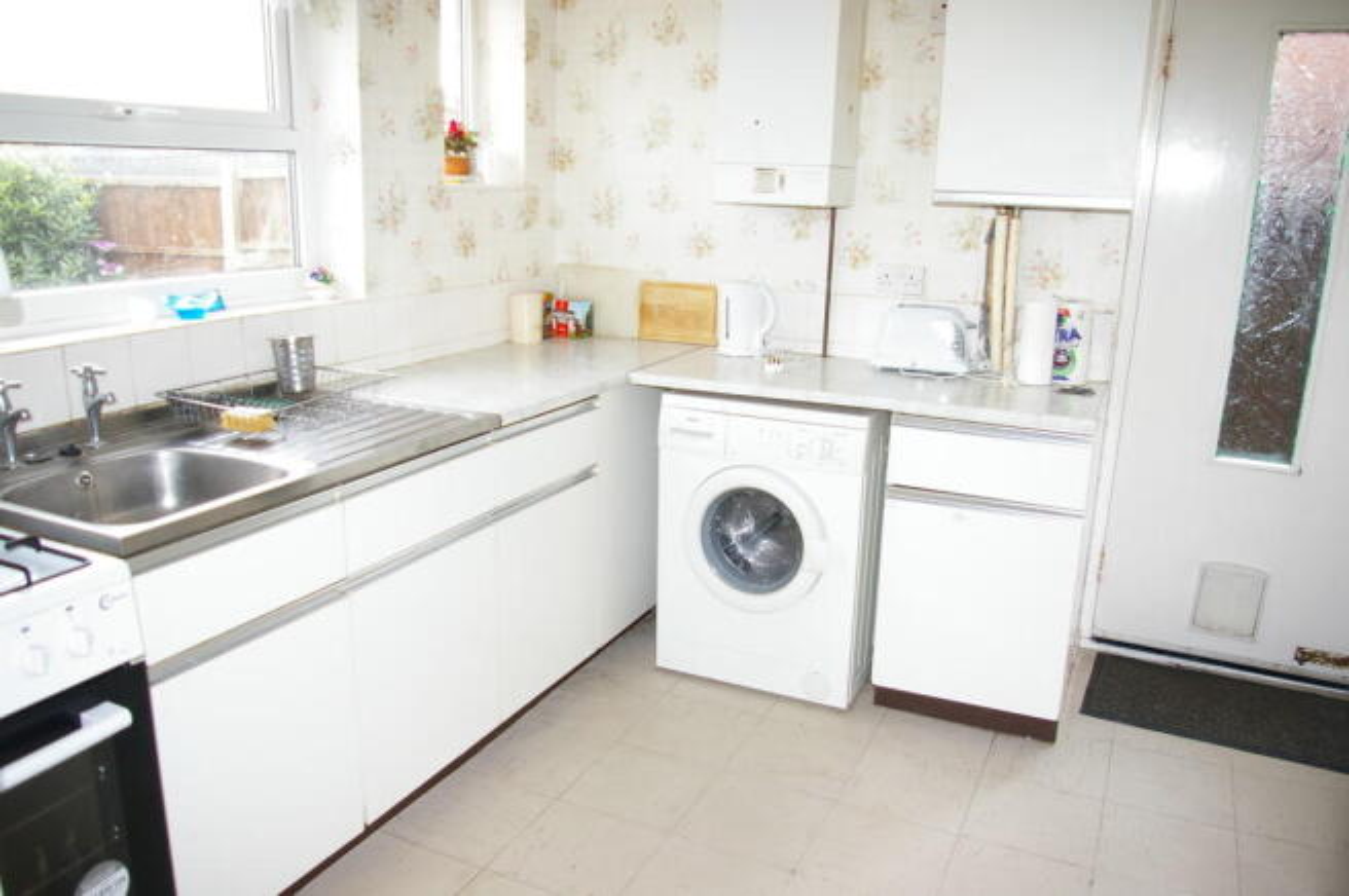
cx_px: 674
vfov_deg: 47.8
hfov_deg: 67.4
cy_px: 448
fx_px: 1011
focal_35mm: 27
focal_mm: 18
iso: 200
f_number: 3.5
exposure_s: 1/45
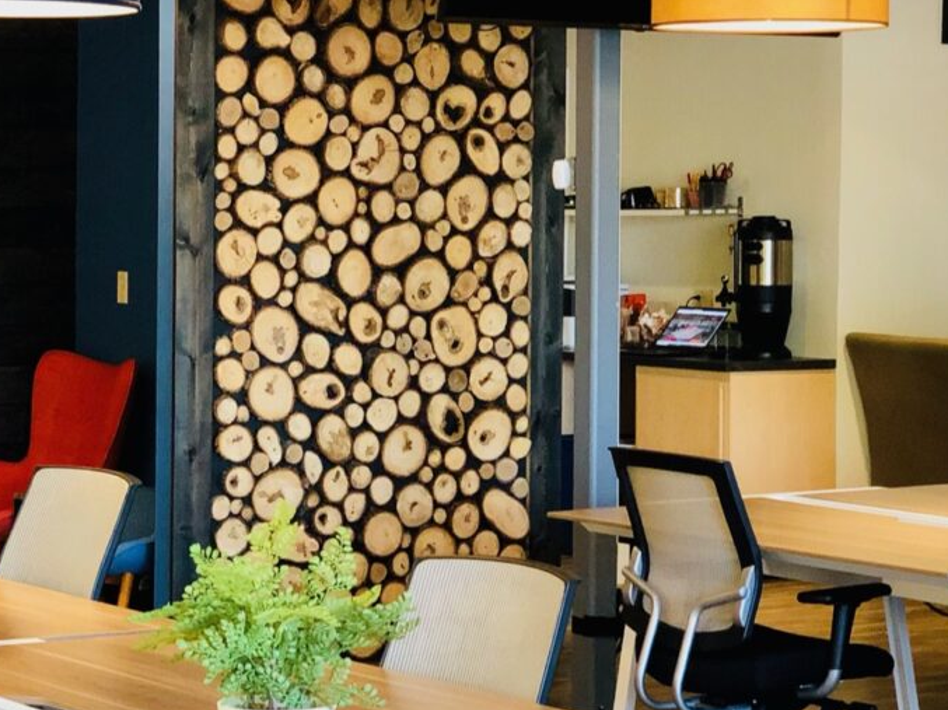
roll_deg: +0.2
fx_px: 3230
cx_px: 94
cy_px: 310
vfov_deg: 12.5
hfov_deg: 16.5
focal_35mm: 118
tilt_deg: -1.2
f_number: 2.4
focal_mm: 6
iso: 125
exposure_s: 1/30
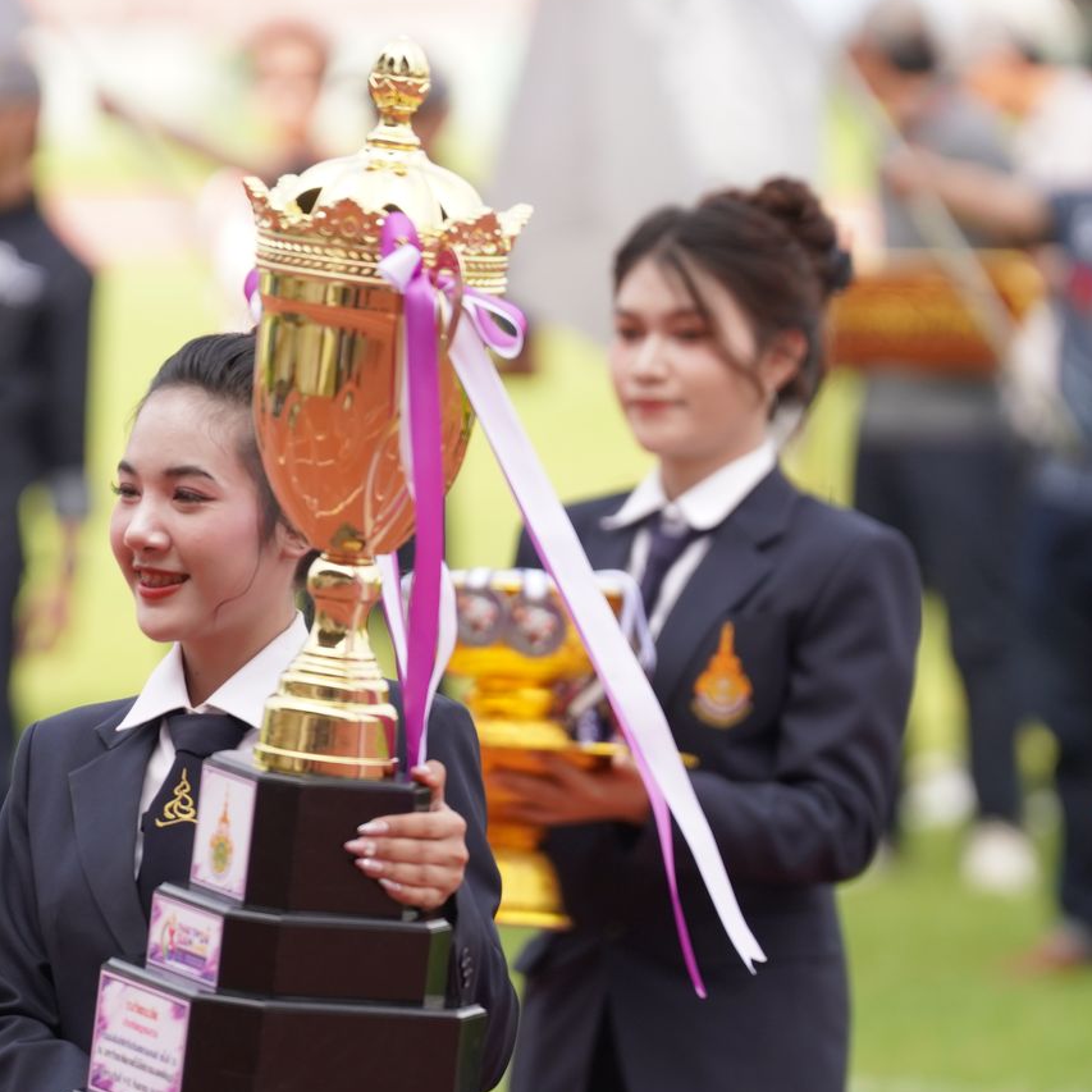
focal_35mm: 418
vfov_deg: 4.2
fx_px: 14919
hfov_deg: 4.2
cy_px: 632
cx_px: 441
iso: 500
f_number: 2.8
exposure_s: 1/2500
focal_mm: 200
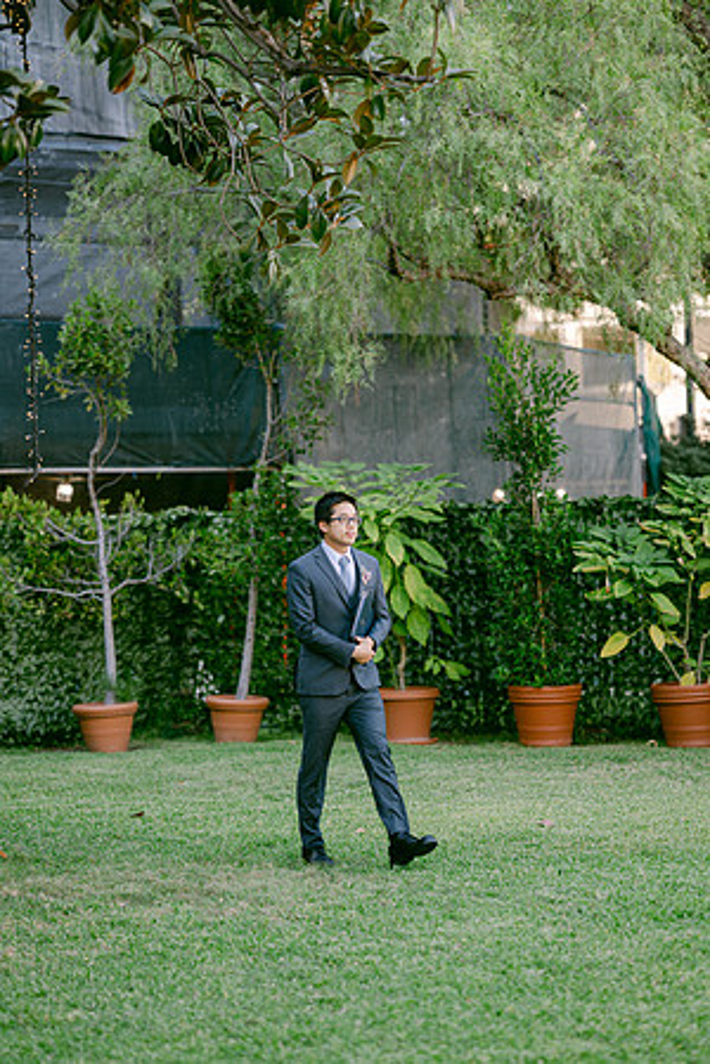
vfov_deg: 23.9
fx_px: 2514
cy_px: 532
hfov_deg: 16.1
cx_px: 355
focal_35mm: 85
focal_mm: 85
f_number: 1.8
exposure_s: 1/200
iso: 80
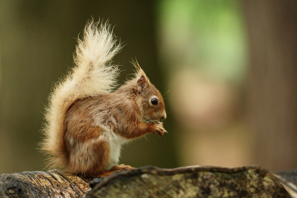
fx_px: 1670
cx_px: 148
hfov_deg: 10.2
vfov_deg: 6.8
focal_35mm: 202
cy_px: 99
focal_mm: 135
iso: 1250
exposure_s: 1/400
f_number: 2
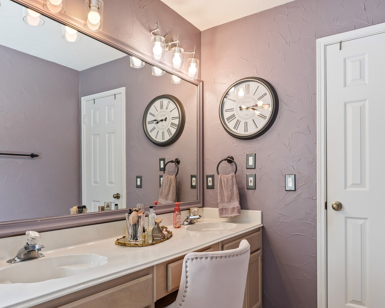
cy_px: 177
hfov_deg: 64.0
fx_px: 308
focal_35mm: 27
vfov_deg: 53.0
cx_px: 177
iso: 125
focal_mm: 20
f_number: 6.3
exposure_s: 1/4
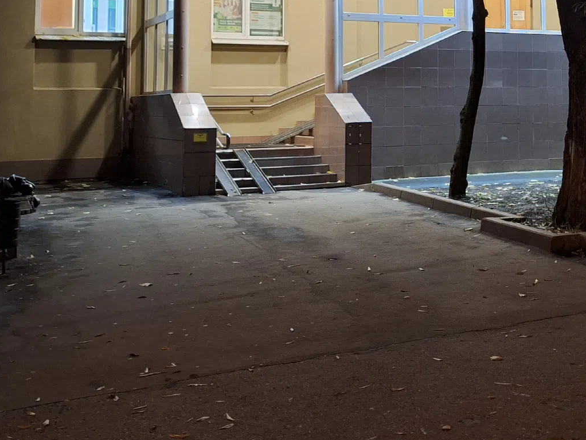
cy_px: 32
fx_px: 914
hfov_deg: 33.9
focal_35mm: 54
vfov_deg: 26.0
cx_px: 511
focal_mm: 5.54
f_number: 1.8
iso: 400
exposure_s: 1/25
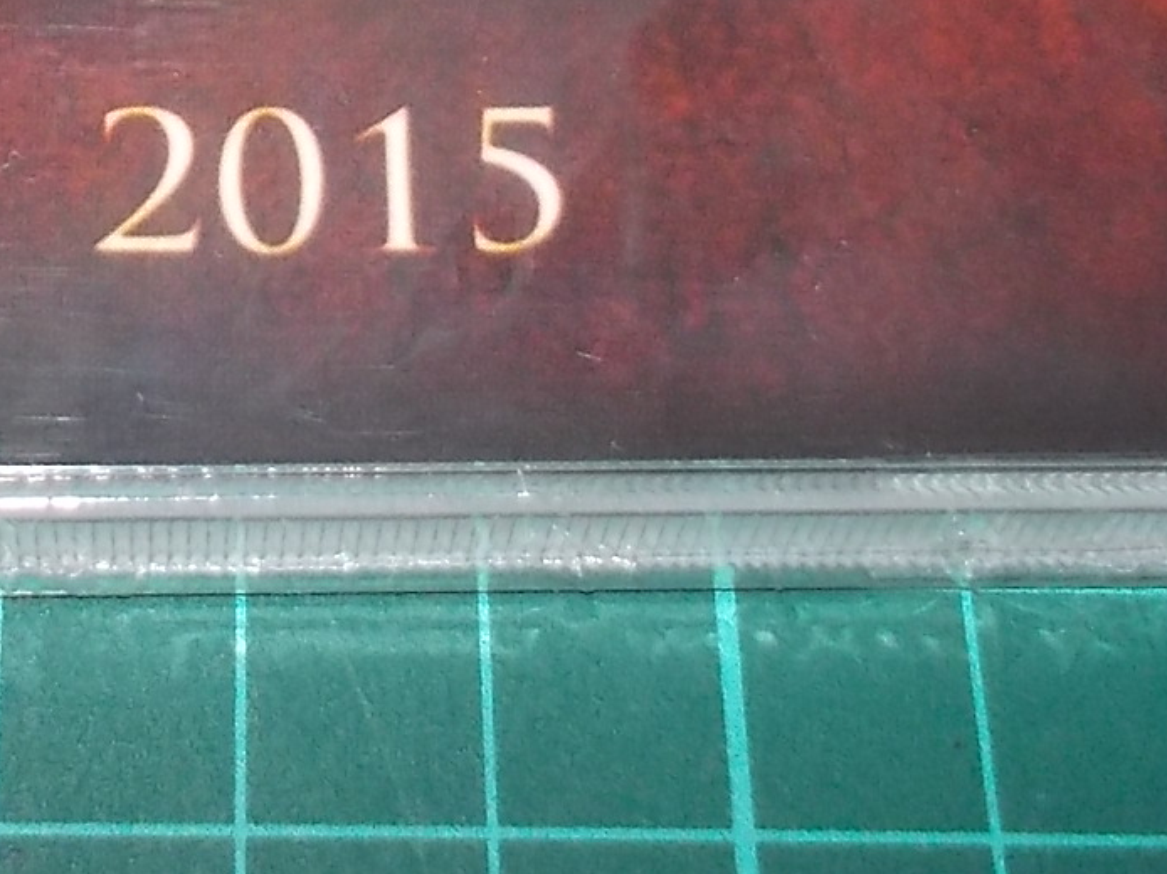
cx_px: 224
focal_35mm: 95
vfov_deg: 14.7
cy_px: -361
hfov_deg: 20.4
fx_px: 3202
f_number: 3.3
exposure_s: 1/30
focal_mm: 4.1
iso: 200
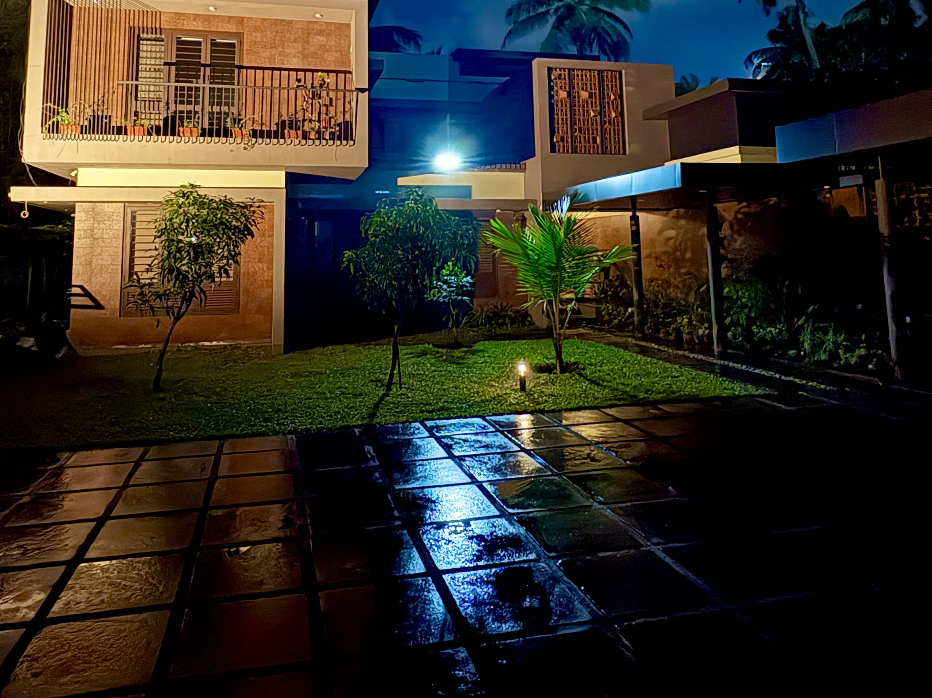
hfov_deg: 69.2
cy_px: 172
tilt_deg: +6.5
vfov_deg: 52.4
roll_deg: +0.5
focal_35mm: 25
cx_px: 414
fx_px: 673
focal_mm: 2.22
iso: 4000
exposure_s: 1/8
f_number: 2.2
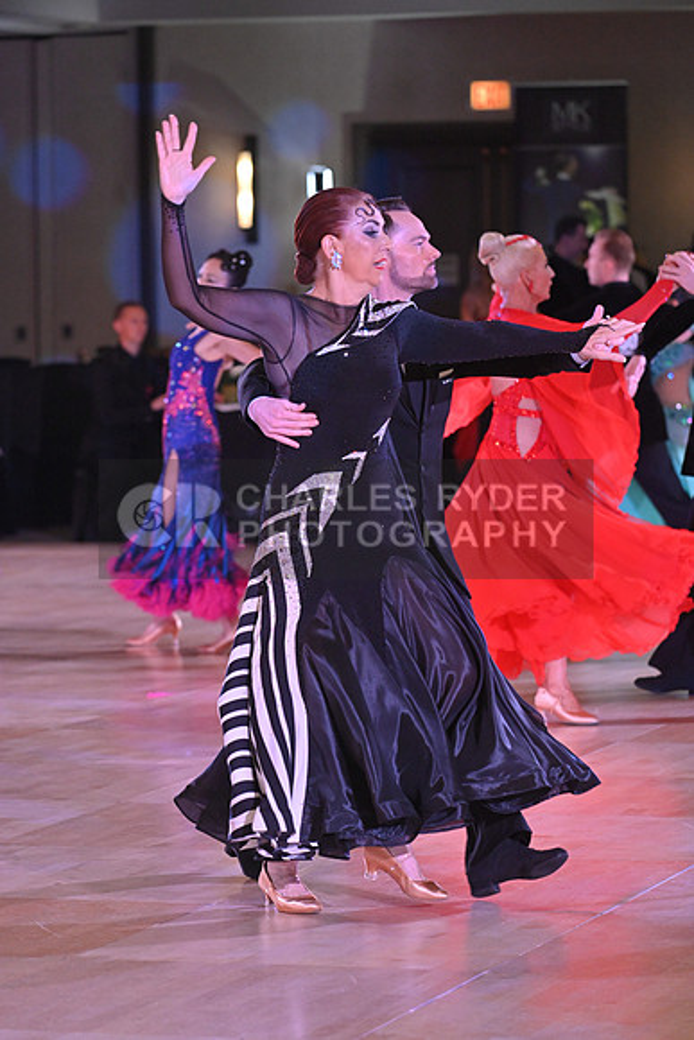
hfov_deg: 8.6
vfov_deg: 12.8
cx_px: 347
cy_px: 520
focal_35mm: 160
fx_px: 4624
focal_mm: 160
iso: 3200
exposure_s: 1/320
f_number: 5
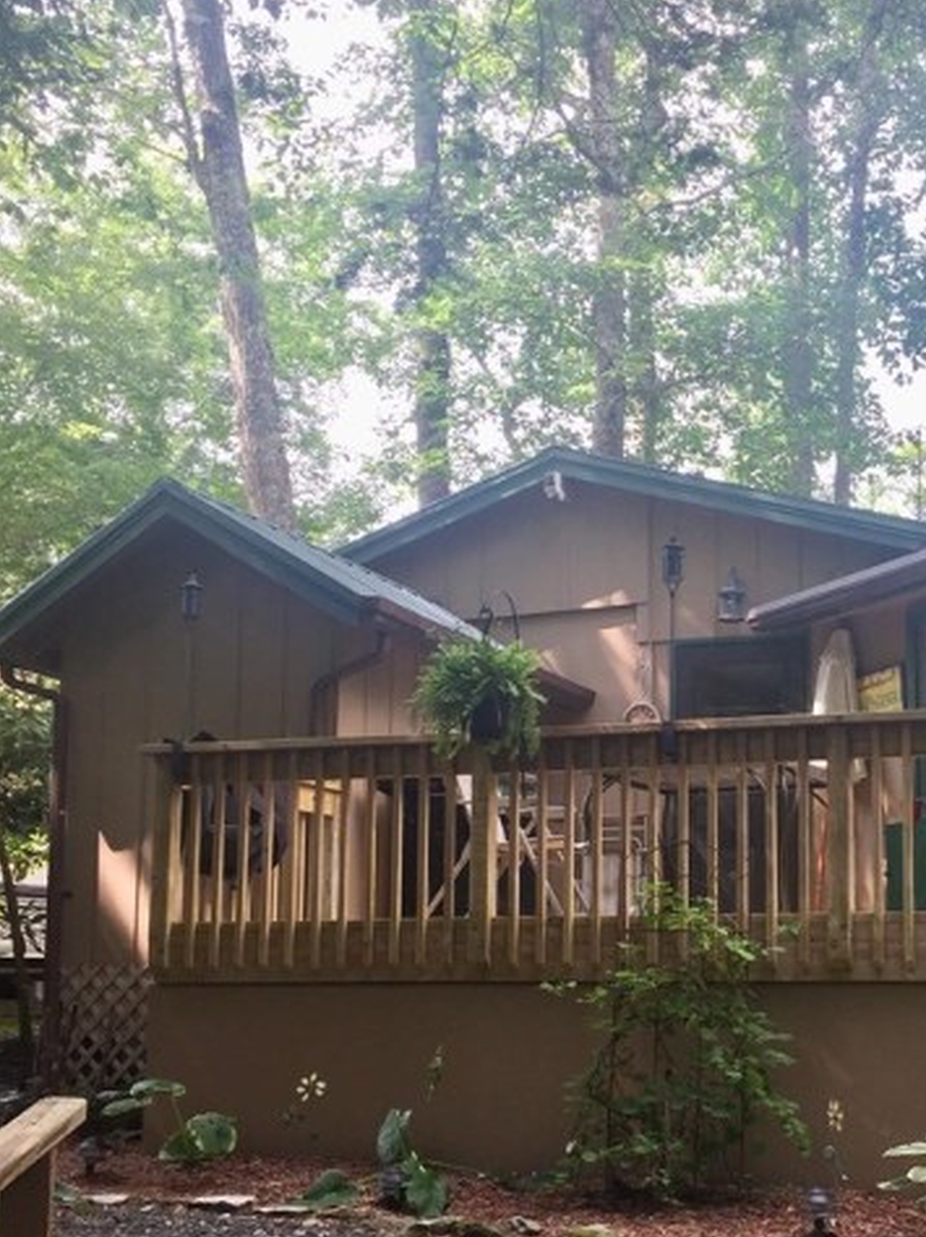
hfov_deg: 30.2
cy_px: 754
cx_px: 728
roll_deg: +0.2
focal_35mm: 47
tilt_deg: +8.5
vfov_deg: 40.2
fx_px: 1678
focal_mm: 4.15
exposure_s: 1/170
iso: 32
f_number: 2.2
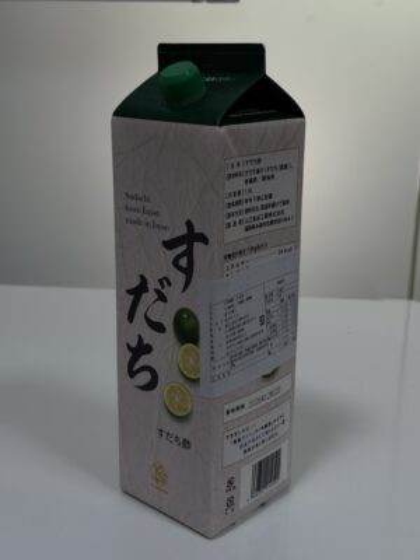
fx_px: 777
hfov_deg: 30.3
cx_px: 210
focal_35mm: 48
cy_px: 280
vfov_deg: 39.7
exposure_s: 1/120
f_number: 1.78
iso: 64
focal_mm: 6.76
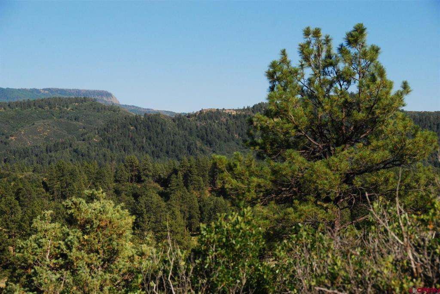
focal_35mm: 105
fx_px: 1285
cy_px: 147
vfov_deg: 13.1
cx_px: 220
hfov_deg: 19.4
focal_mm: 70
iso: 400
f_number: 8
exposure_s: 1/1000
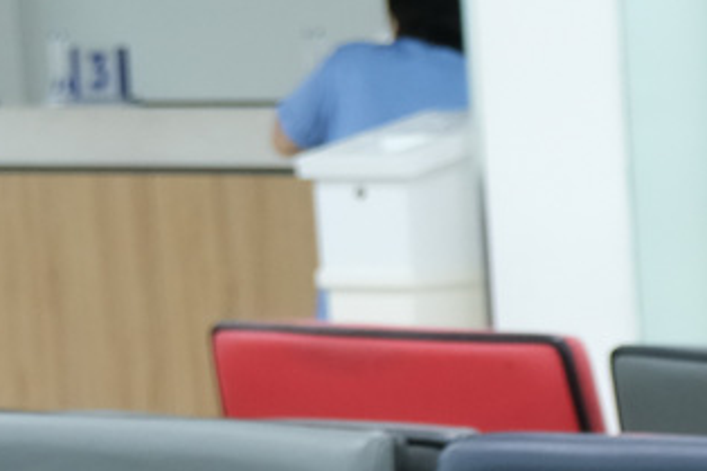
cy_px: 1060
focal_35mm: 204
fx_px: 4004
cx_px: 1554
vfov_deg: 6.5
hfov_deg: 9.3
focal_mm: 21.2
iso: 320
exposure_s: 1/30
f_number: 4
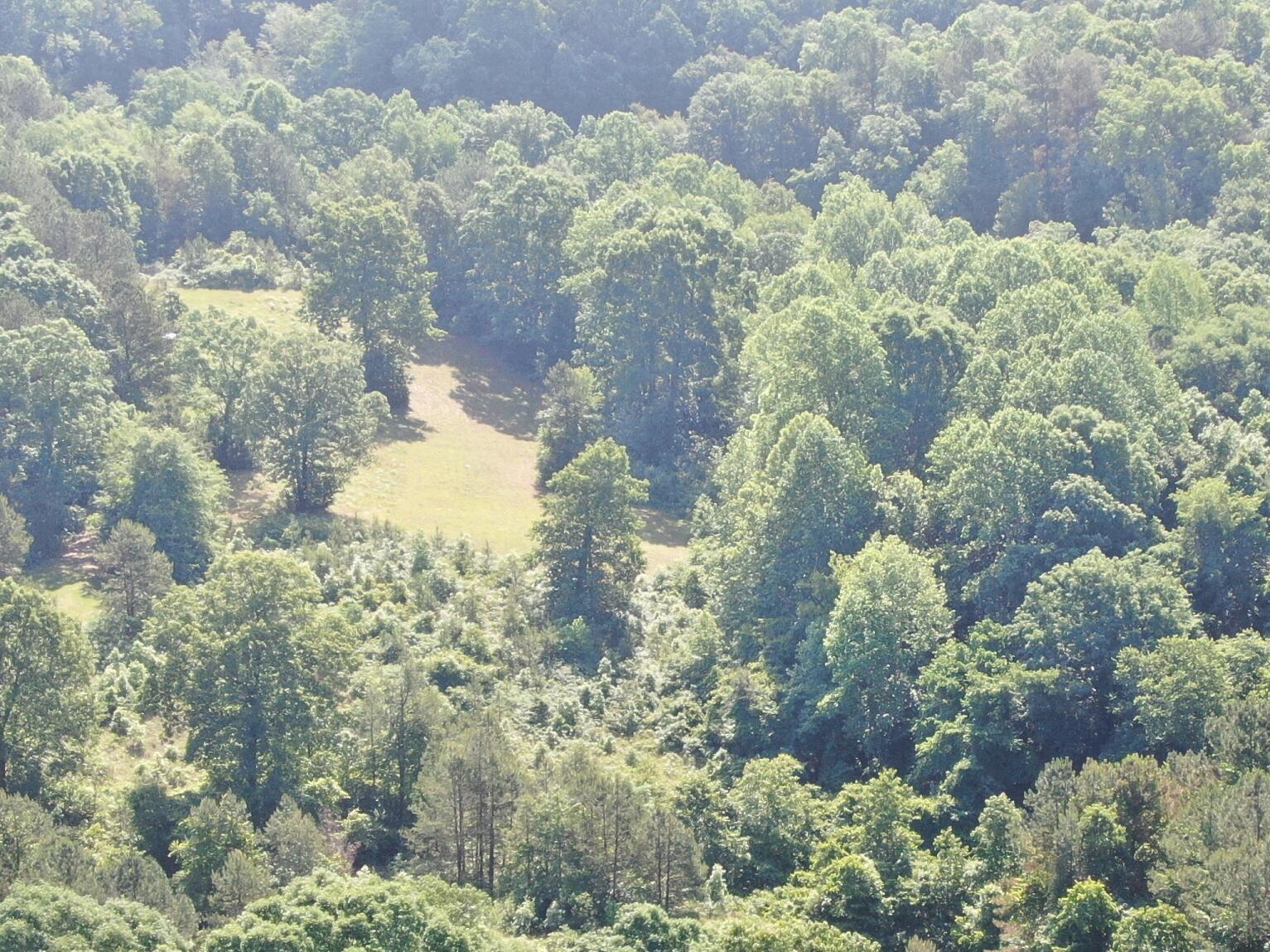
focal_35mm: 92
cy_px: 615
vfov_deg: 16.0
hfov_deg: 21.2
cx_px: 885
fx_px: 3375
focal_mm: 8.42
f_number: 3.8
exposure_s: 1/200
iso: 100
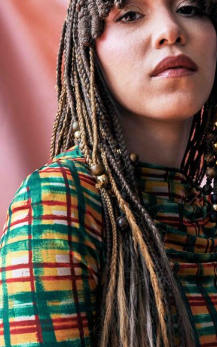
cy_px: 218
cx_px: 142
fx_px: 597
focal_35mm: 63
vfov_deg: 32.3
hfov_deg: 20.5
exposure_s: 1/320
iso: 1600
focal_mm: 35
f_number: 5.6
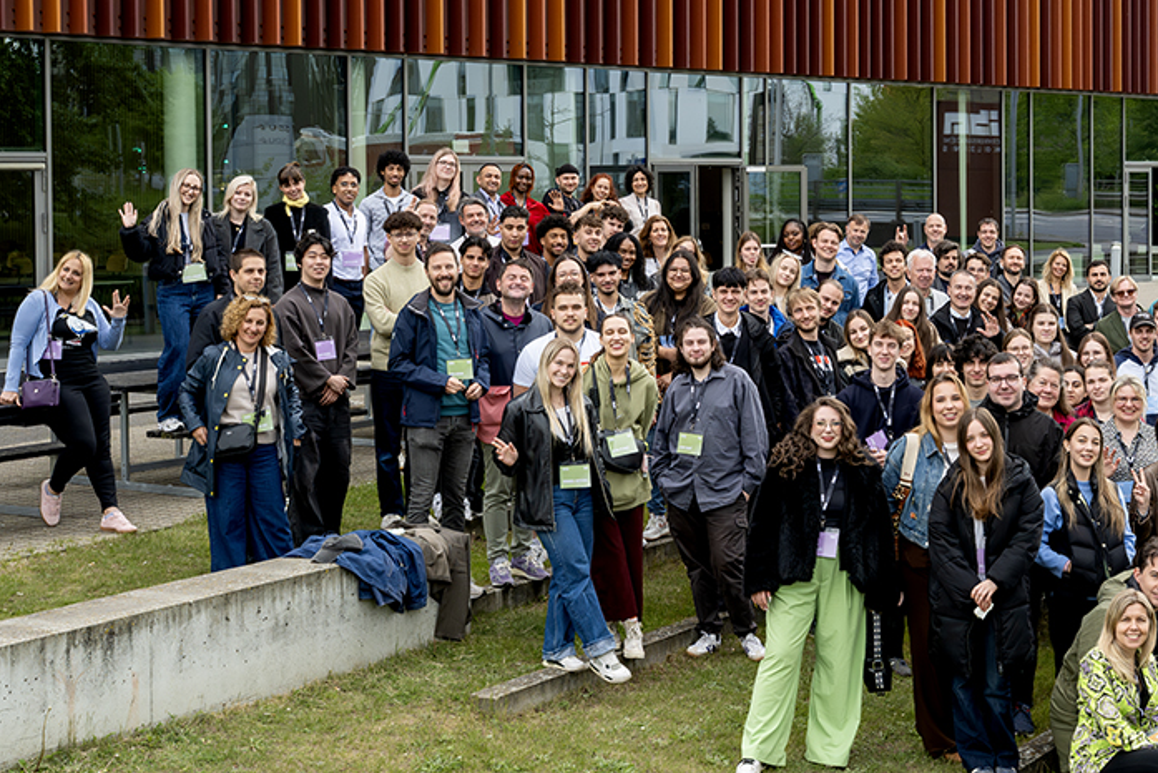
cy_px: 311
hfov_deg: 31.8
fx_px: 1995
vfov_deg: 21.9
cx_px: 862
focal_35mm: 62
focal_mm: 40
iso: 1250
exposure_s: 1/250
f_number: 11
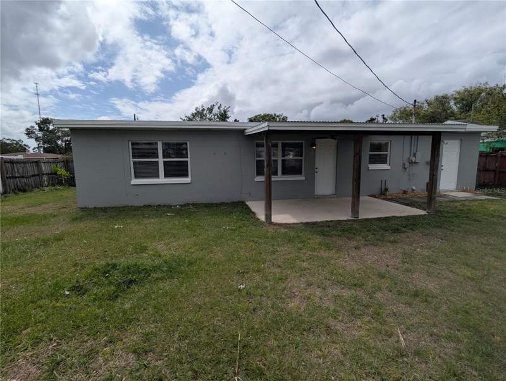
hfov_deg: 94.4
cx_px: 253
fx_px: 234
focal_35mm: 16
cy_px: 190
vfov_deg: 78.2
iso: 45
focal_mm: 2.35
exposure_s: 1/3268
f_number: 2.2
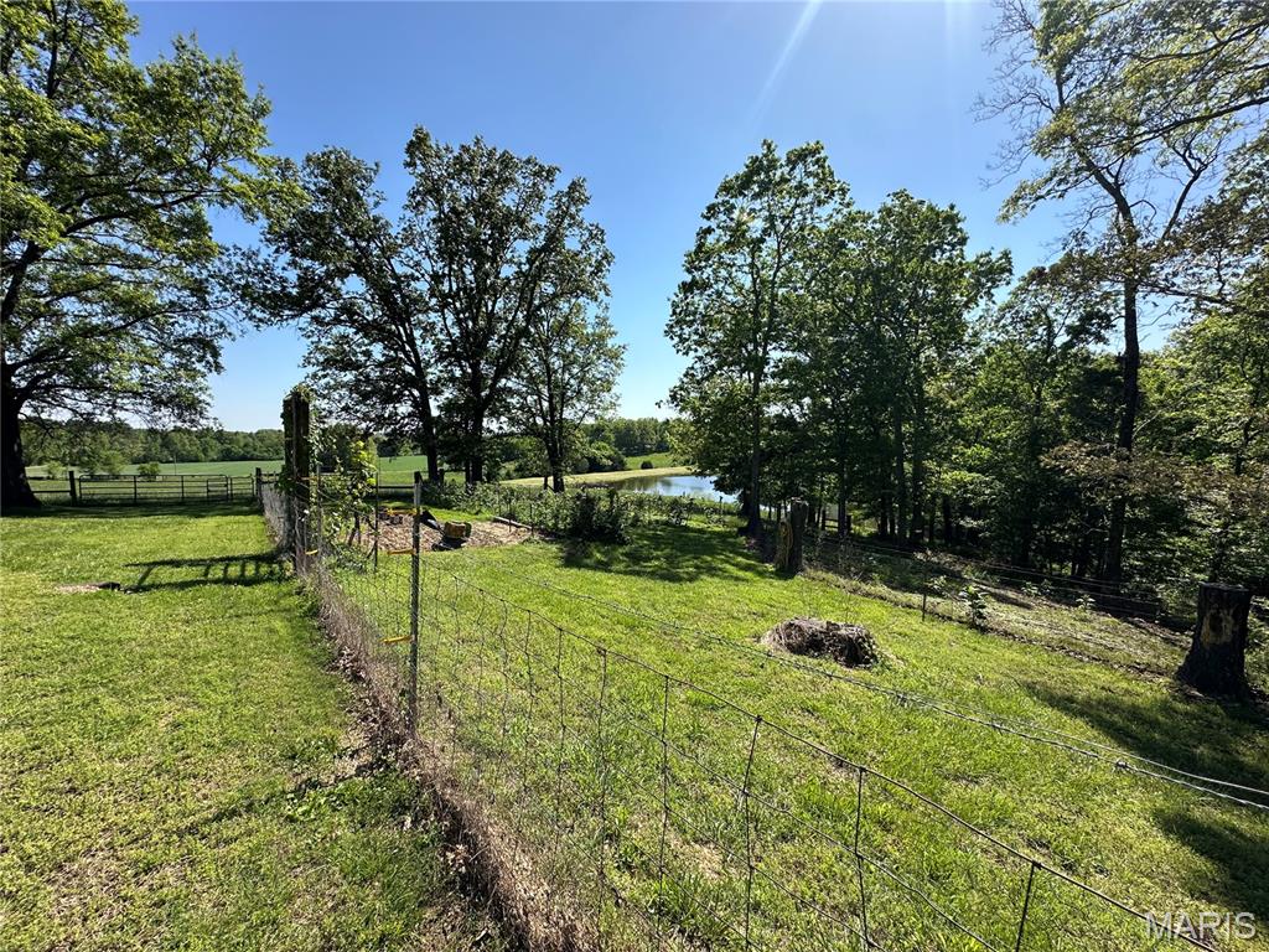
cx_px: 634
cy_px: 476
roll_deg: -0.2
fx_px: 513
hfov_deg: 102.1
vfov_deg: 85.7
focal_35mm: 14
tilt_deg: -5.7
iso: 40
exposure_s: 1/1147
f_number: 2.2
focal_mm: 2.22
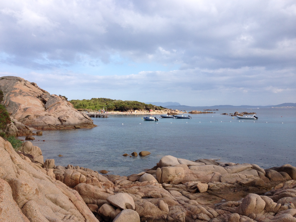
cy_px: 111
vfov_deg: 40.7
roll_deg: +0.9
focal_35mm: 35
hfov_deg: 52.6
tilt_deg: -3.6
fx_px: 299
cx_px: 148
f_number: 2.4
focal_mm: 4.28
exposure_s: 1/951
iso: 50
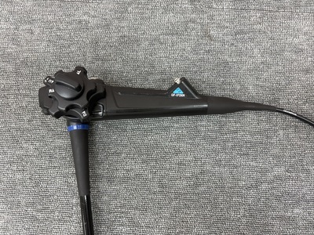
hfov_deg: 67.3
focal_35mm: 26
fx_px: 236
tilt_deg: -85.0
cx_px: 157
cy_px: 118
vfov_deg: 53.1
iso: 64
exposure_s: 1/60
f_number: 1.6
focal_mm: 5.96
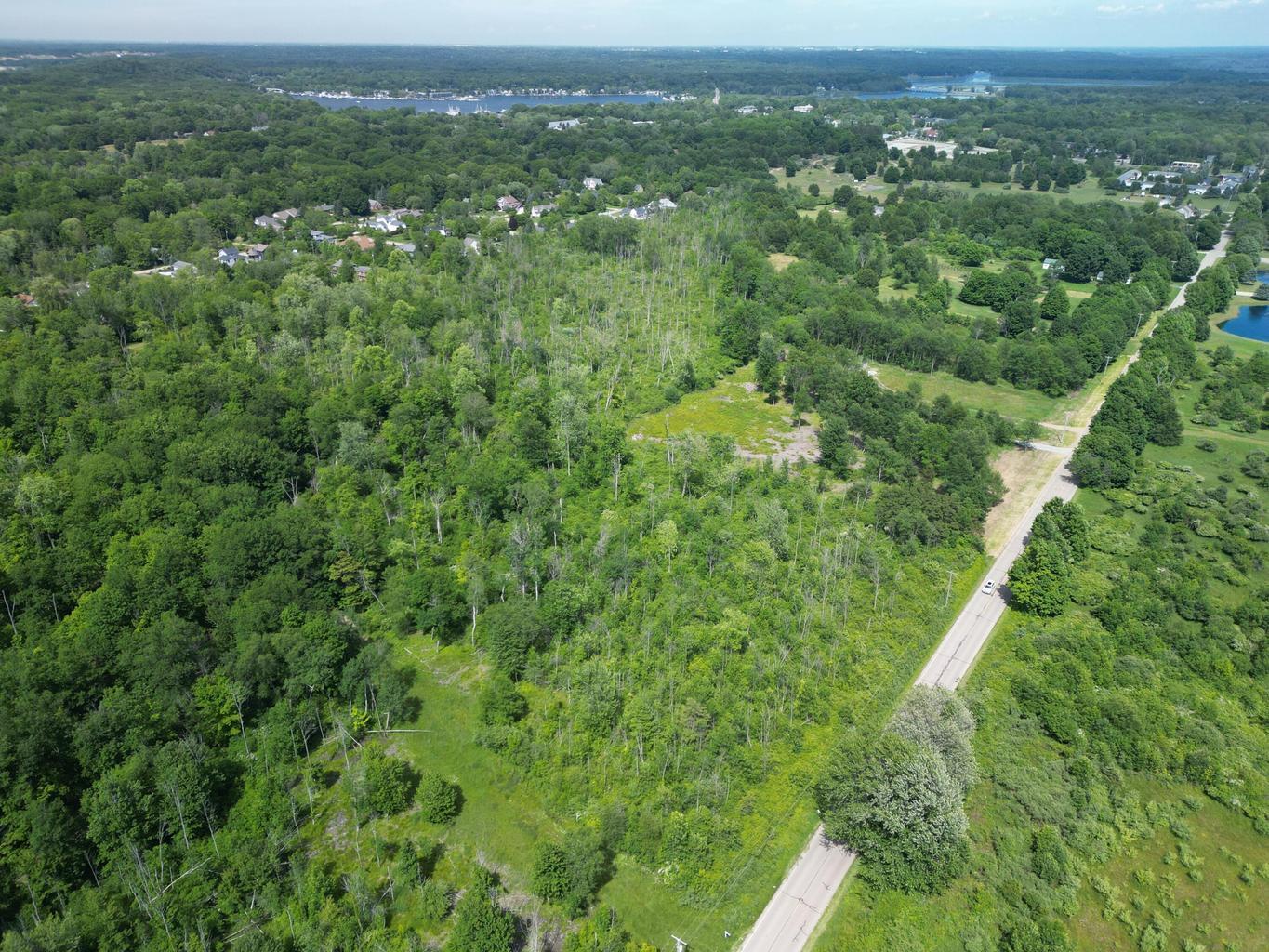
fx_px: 880
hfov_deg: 71.6
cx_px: 634
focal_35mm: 24
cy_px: 476
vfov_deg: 56.8
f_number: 1.7
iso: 200
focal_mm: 6.72
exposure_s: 1/1250
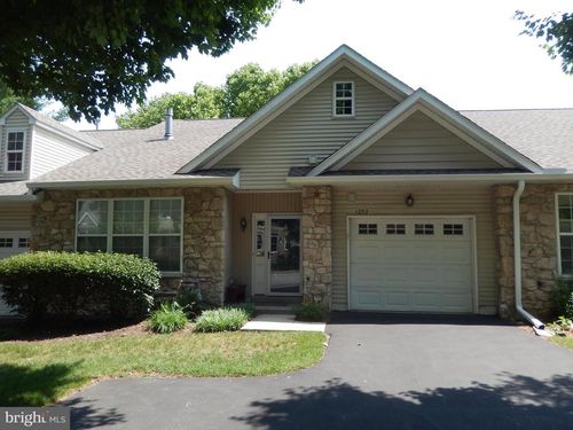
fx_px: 414
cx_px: 286
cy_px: 215
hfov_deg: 69.4
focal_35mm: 25
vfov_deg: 54.9
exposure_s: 1/400
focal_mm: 4.5
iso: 125
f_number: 3.4
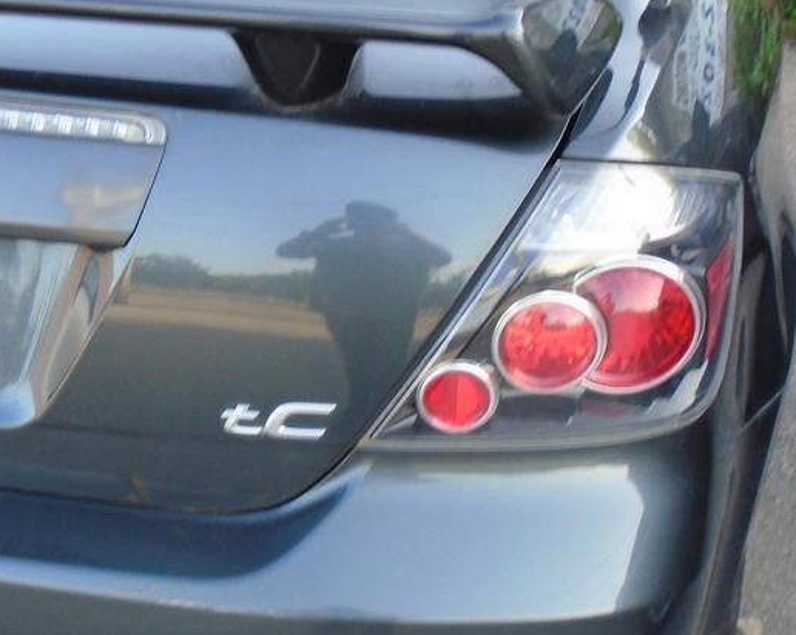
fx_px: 1483
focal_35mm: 63
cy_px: 330
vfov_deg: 24.2
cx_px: 216
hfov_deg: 29.6
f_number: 3.2
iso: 100
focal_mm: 4.6
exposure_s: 1/60
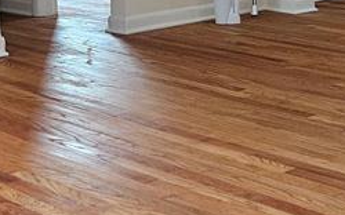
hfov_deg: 20.8
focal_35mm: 100
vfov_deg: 12.7
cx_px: 142
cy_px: -43
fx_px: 940
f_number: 1.8
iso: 800
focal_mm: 5.4
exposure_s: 1/120
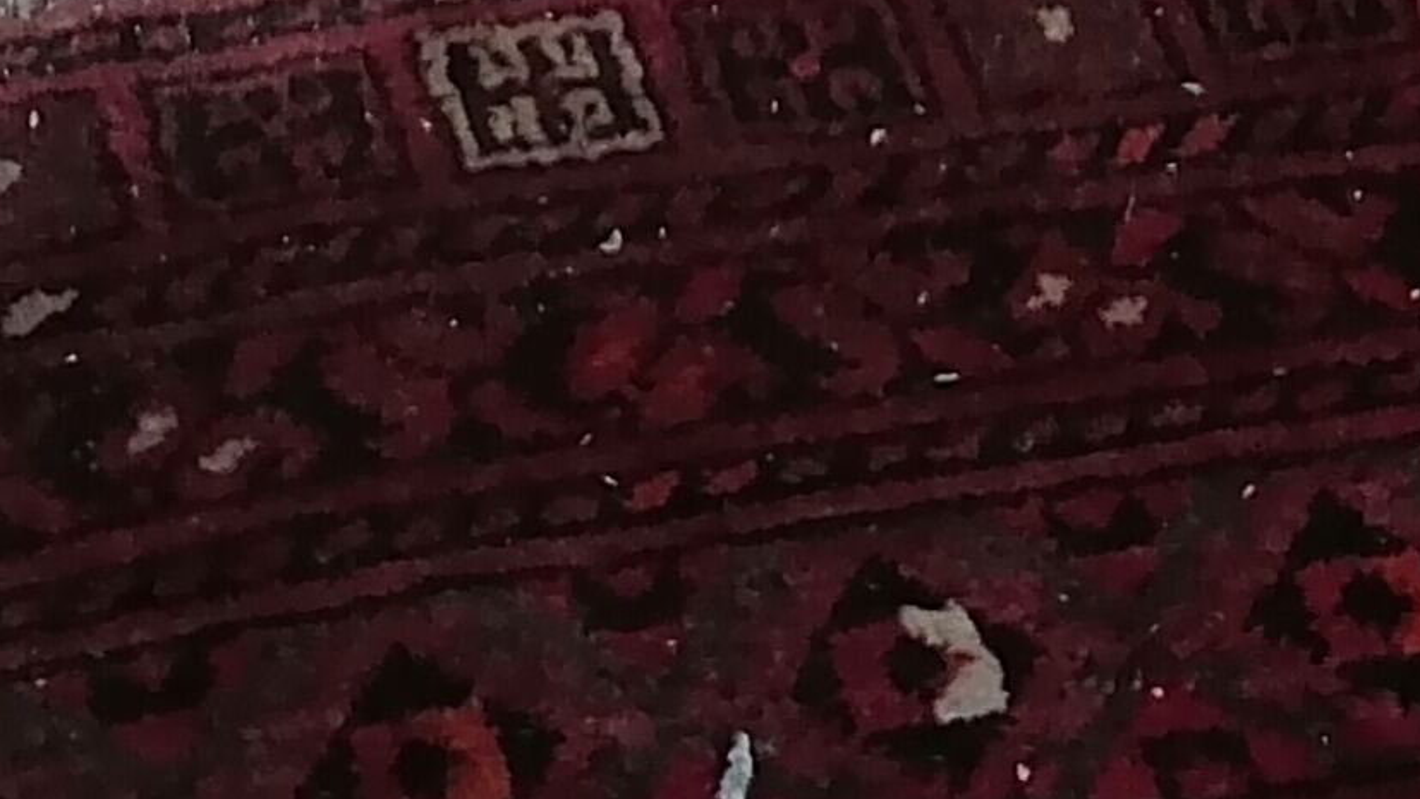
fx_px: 5158
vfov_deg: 8.2
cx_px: 852
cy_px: -1101
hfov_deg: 15.7
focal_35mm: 137
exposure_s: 1/33.3
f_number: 1.8
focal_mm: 5.3
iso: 200
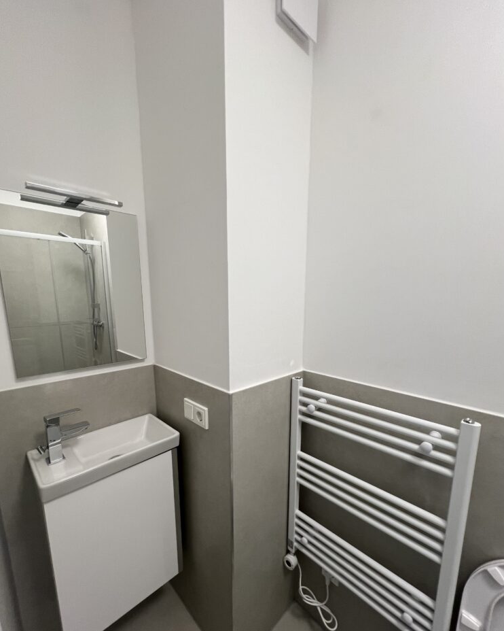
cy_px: 347
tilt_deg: -9.6
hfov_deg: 88.0
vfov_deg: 100.4
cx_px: 249
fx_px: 261
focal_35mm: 14
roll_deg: -0.2
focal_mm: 1.57
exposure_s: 1/100
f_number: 1.8
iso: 125
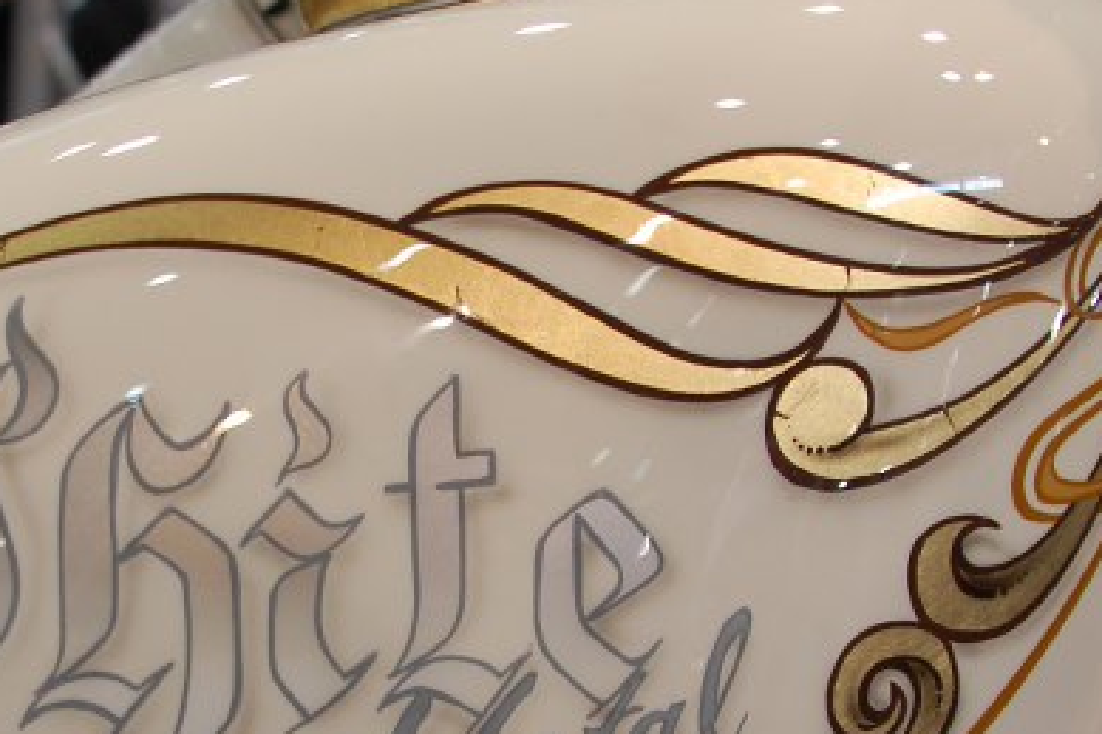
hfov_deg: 28.2
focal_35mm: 71
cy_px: 631
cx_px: 346
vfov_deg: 18.9
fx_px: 2172
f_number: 4
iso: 400
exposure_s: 1/60
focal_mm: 18
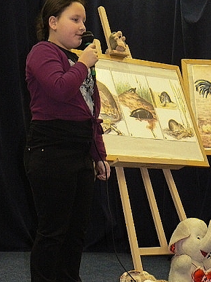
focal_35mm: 121
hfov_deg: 12.2
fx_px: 984
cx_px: 99
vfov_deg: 16.3
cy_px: 152
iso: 200
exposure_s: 1/30
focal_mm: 13.1
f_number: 3.2
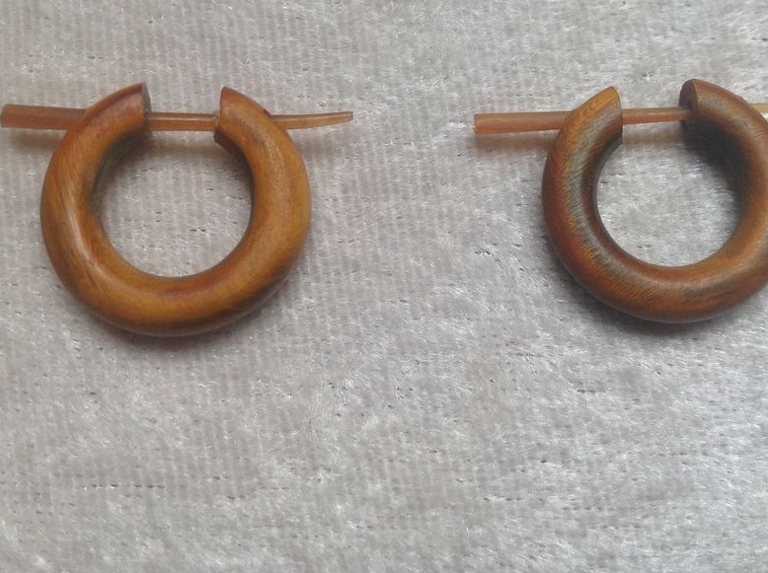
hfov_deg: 42.1
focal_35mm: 45
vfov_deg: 32.0
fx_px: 997
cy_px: 216
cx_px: 428
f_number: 2.4
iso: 64
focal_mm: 4.28
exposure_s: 1/120
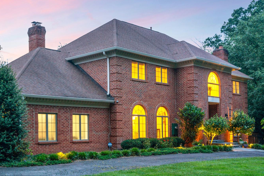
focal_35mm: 46
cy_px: 95
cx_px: 118
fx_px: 337
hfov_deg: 42.7
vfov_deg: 29.2
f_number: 8
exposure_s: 1/2.5
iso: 500
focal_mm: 30
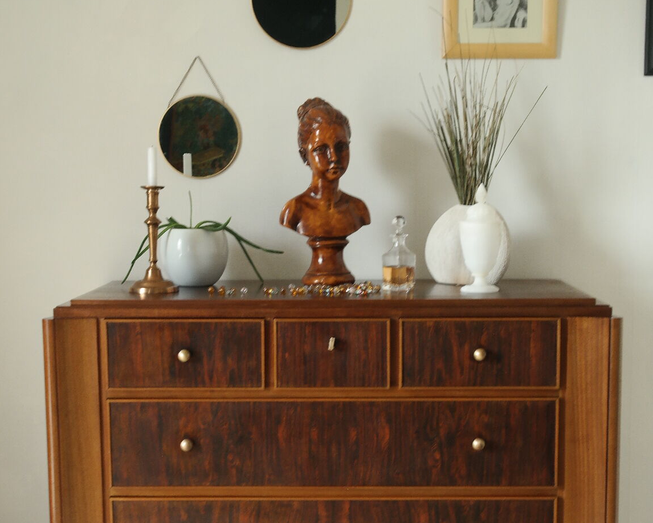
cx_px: 327
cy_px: 370
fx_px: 1450
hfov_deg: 25.4
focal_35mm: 75
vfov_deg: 20.3
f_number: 5.6
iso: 800
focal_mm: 35
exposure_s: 1/25
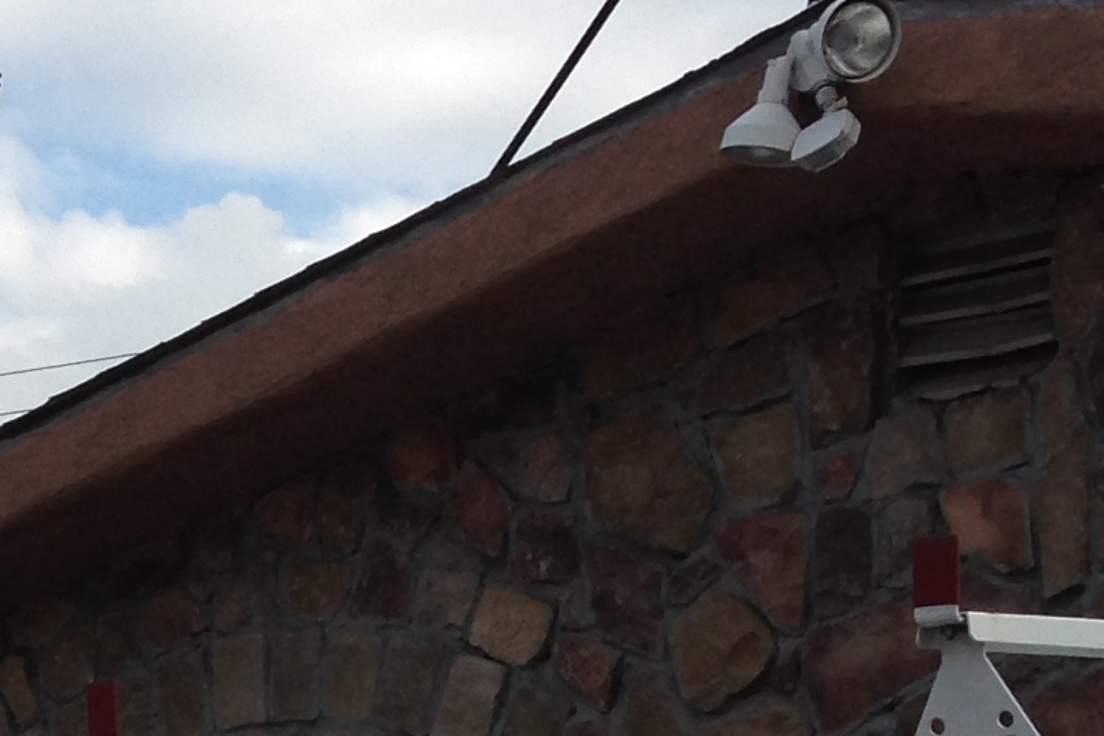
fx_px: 4417
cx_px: -492
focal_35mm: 144
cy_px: 1325
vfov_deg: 9.1
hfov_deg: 13.5
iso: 50
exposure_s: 1/1002
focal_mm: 4.13
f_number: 2.4
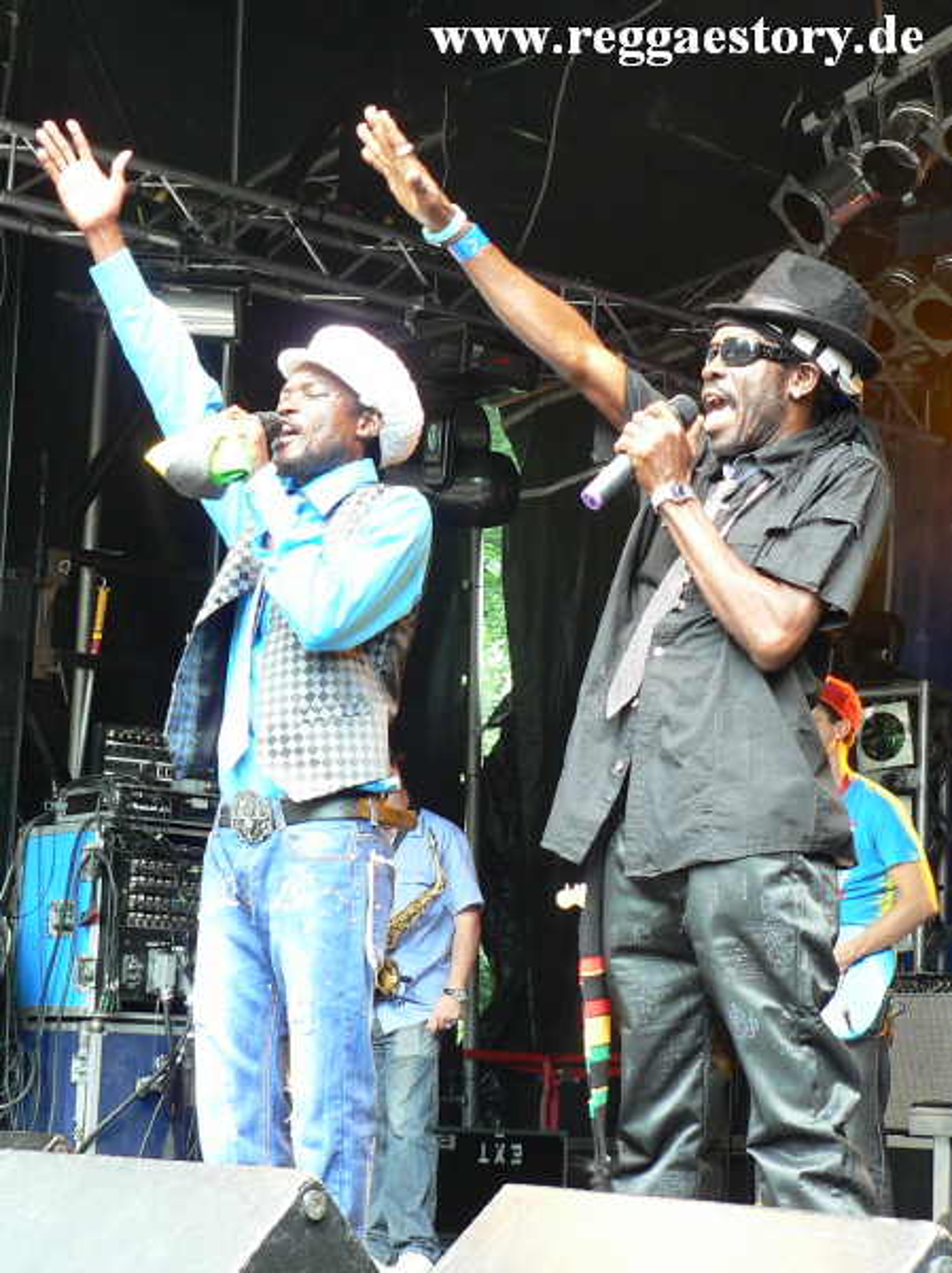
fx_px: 2093
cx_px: 476
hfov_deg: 25.6
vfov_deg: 33.8
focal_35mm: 57
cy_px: 636
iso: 150
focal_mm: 9.8
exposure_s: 1/30
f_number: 3.2
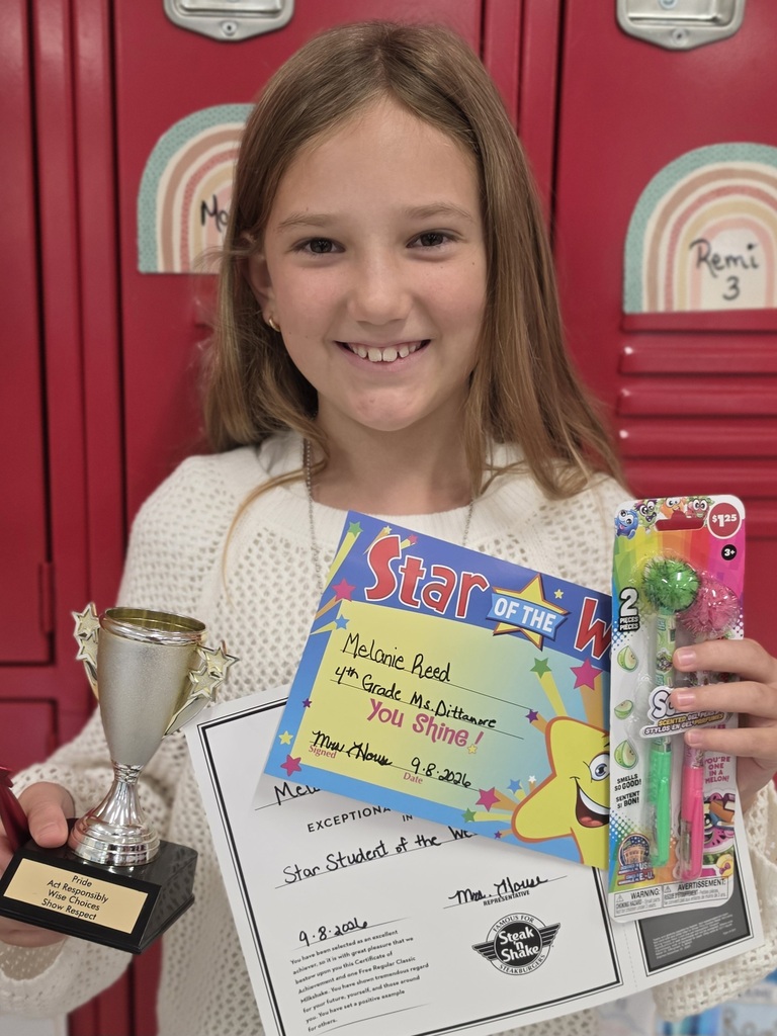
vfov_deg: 73.9
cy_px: 518
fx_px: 688
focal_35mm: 23
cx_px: 388
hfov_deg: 58.9
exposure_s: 1/120
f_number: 1.4
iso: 200
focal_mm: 6.5
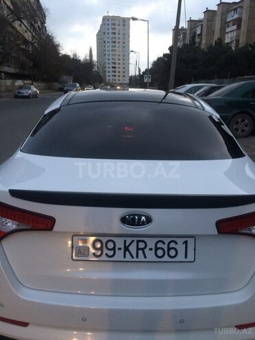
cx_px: 128
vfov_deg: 61.7
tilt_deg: -17.6
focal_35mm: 29
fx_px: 285
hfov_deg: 48.2
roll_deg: +0.8
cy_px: 170
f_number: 2.2
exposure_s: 1/33
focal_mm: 4.15
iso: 160
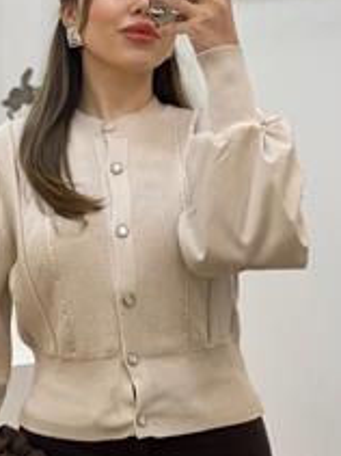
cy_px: 226
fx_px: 1341
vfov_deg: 19.3
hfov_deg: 14.4
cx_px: 82
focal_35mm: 102
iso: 80
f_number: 2
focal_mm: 6
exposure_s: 1/100
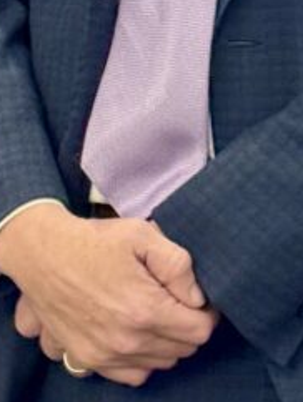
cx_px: -195
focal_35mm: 259
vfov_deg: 7.6
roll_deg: +1.7
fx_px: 3017
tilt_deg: -10.4
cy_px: 27
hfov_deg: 5.7
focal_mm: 6.76
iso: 500
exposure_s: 1/30
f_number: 1.78
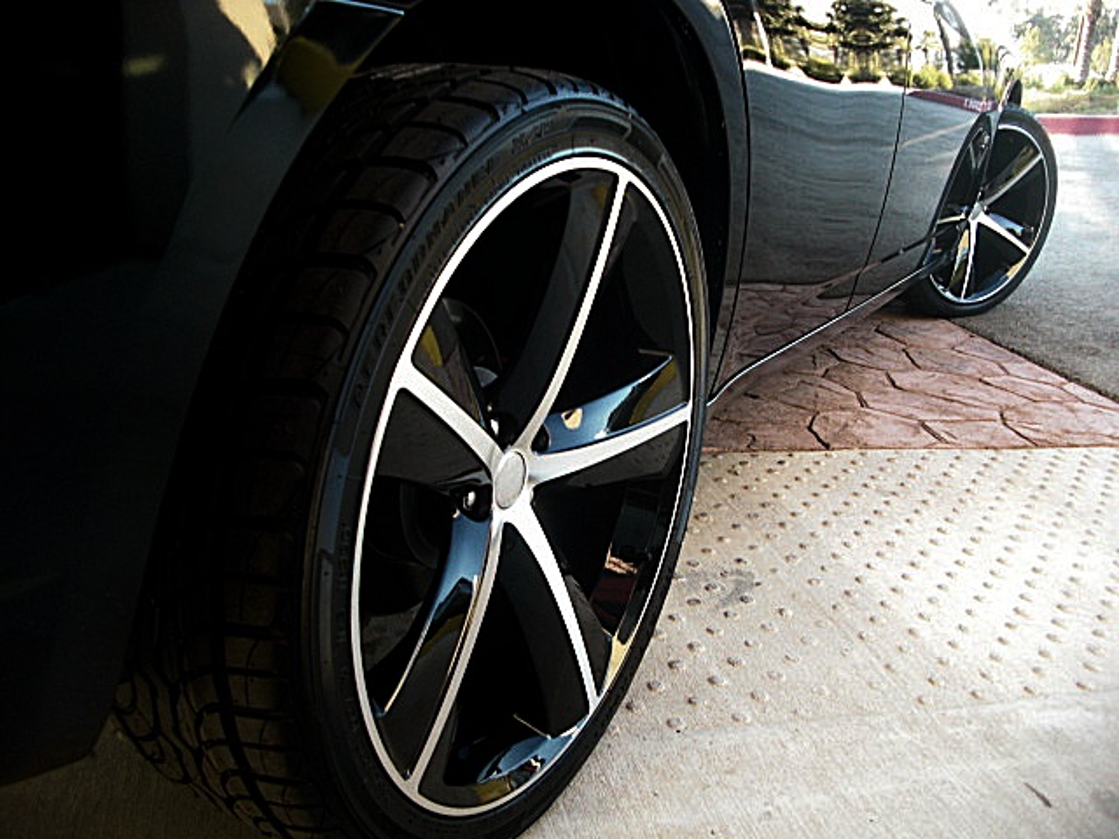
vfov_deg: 39.7
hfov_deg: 51.4
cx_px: 560
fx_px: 1164
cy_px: 420
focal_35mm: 36
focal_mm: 6.3
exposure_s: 1/80
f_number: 2.8
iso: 200
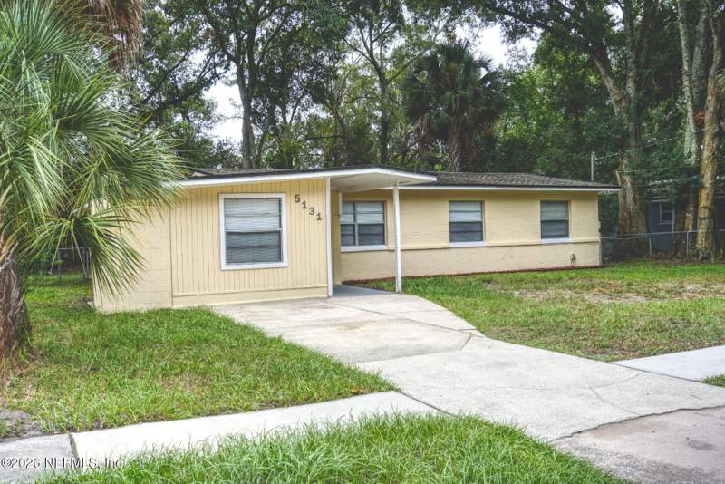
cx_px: 362
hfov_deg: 55.1
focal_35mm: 34
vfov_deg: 38.4
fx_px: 695
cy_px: 242
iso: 640
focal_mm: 23
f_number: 8
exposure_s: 1/320
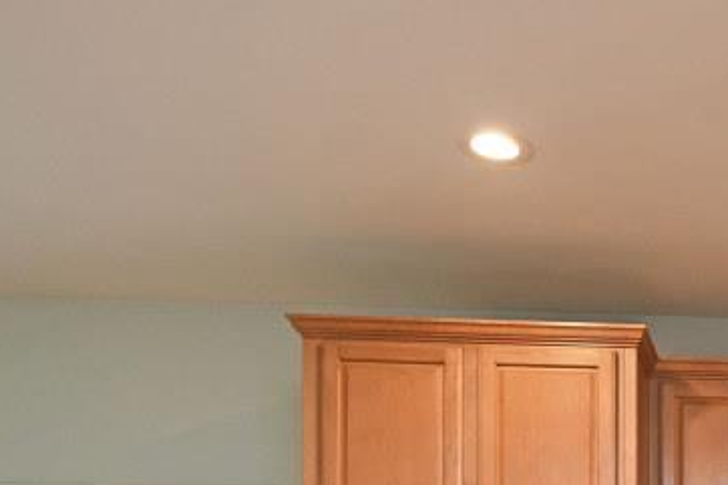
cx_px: 879
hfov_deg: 29.5
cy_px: 743
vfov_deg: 19.9
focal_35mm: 58
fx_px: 1172
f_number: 4
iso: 560
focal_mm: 14
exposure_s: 1/60
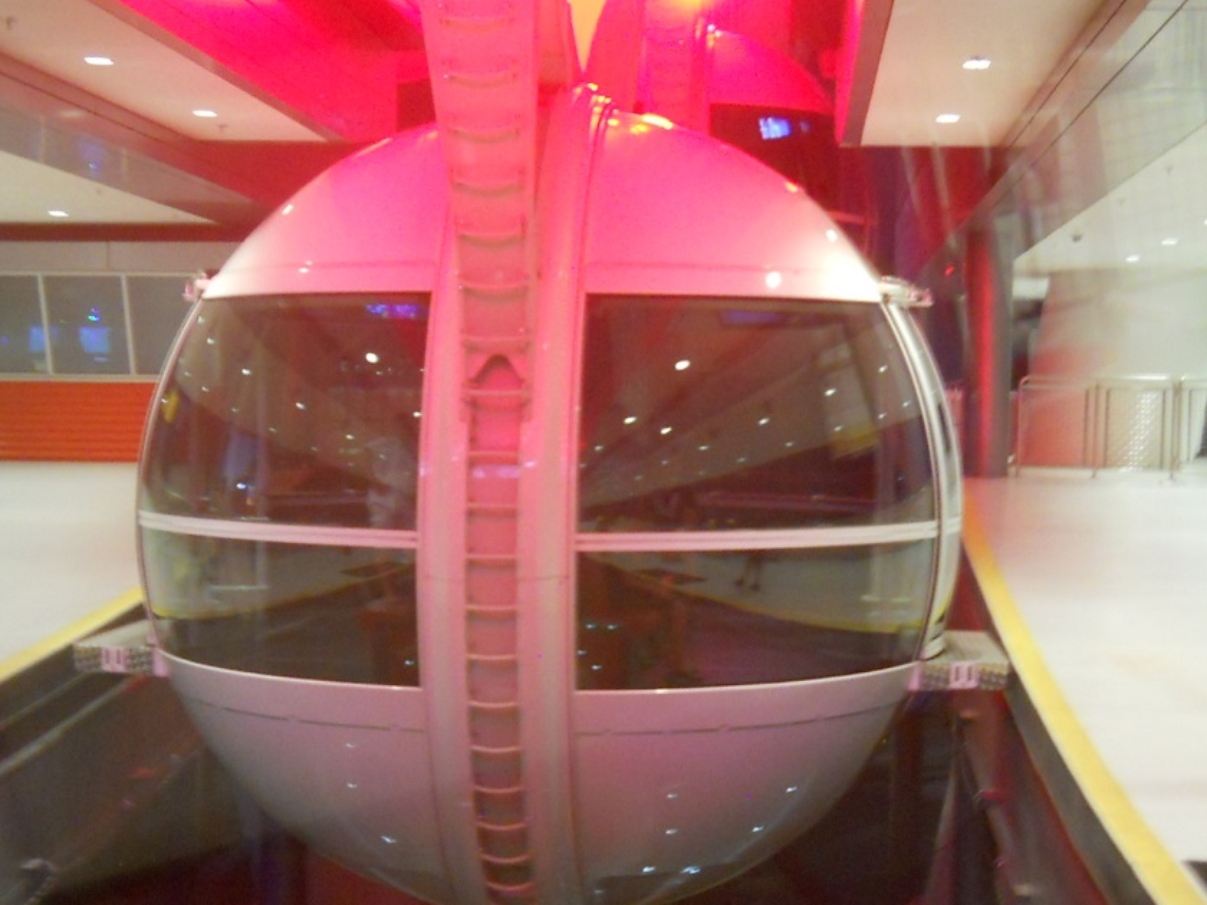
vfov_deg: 24.2
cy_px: 646
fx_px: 2092
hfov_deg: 32.2
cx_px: 633
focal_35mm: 60
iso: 400
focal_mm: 6.72
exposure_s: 1/8
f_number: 3.1
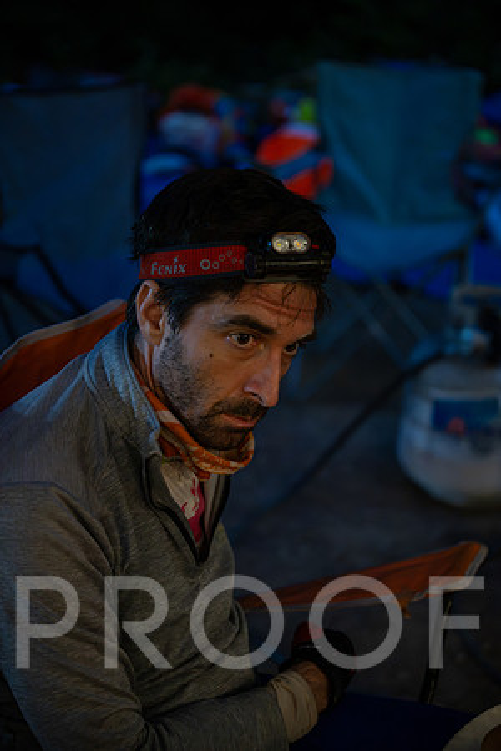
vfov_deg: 28.8
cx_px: 250
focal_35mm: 70
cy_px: 376
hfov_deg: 19.5
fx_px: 1461
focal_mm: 70
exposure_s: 1/80
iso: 4000
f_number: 2.8
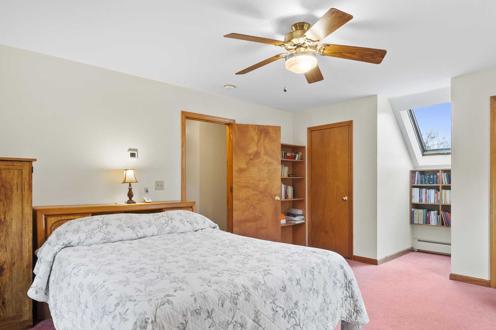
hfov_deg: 79.3
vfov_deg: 57.2
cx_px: 253
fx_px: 299
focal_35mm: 22
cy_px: 200
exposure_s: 2
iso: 250
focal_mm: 14.5
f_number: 7.1
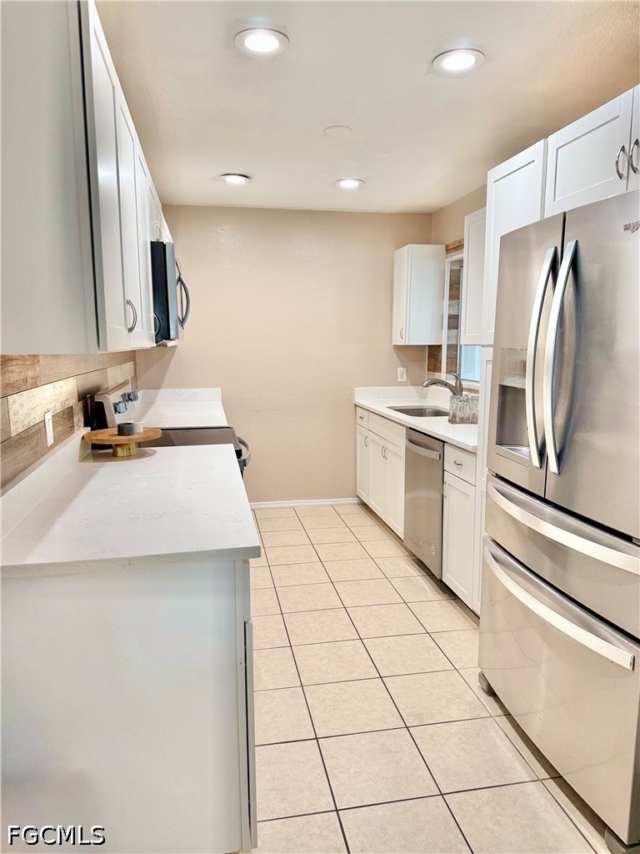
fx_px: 592
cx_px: 320
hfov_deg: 56.8
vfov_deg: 71.6
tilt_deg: -7.8
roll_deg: +0.0
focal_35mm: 24
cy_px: 427
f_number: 1.78
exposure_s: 1/120
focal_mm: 6.76
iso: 200
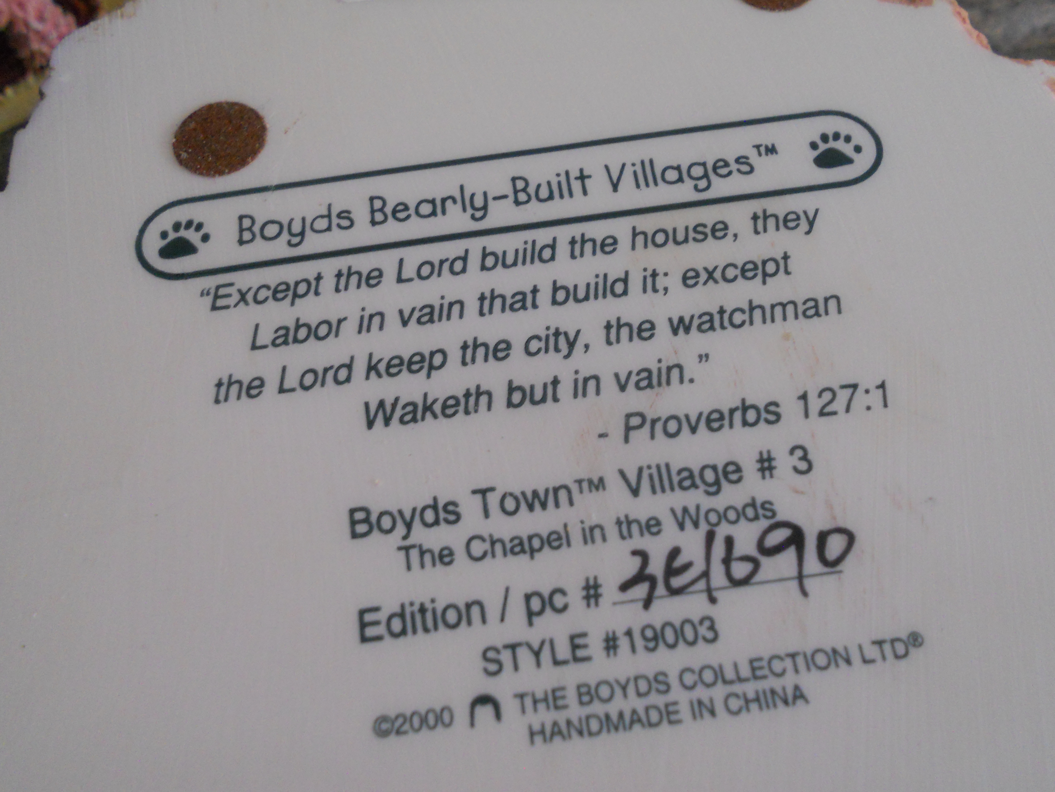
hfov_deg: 56.8
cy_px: 396
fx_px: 975
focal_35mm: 32
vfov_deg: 44.2
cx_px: 528
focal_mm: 5.8
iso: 400
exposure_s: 1/30
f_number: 3.5
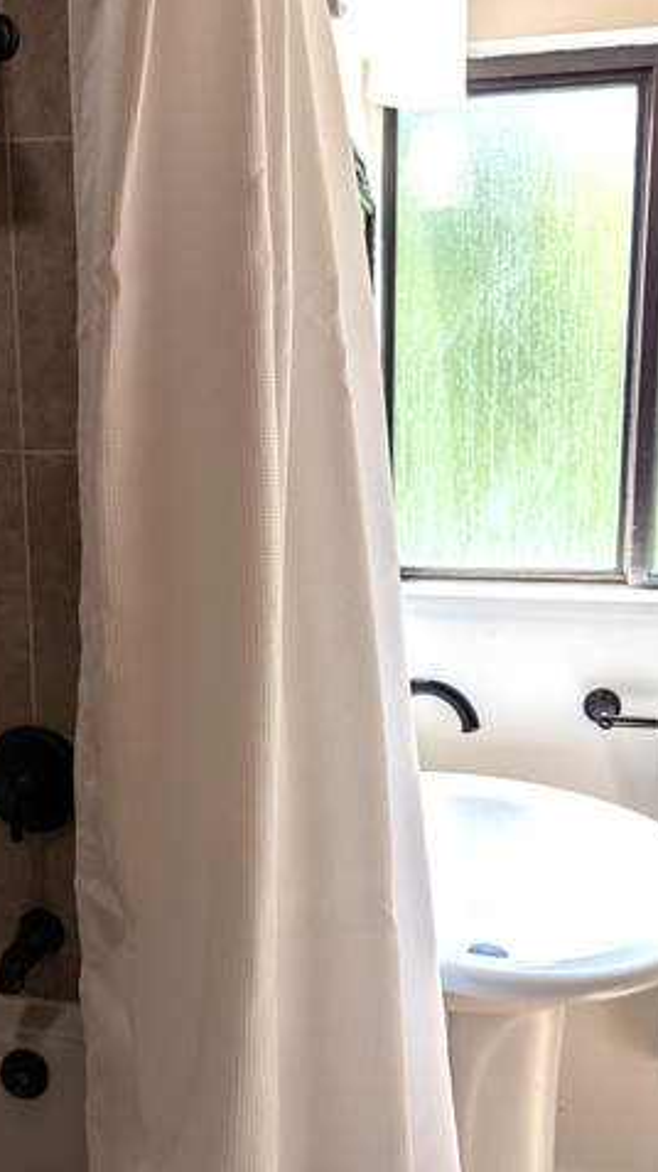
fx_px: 1087
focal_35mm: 35
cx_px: 238
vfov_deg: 56.6
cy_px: 585
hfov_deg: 33.5
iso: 35
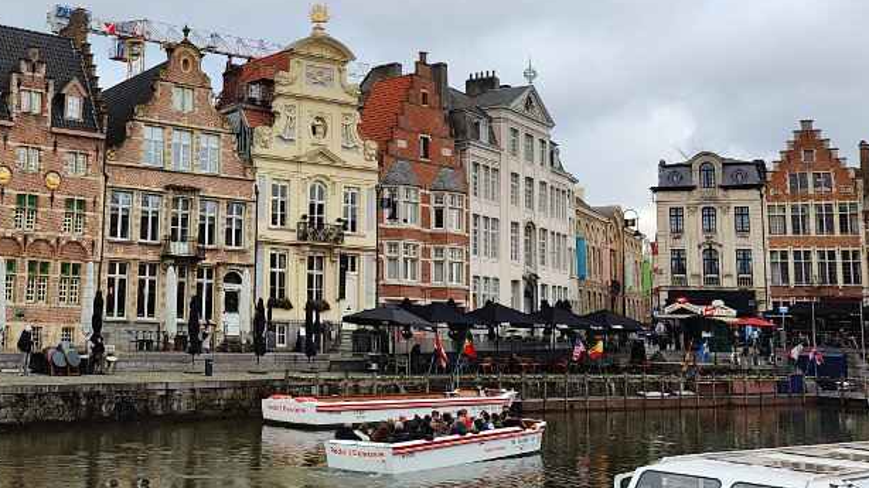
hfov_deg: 41.1
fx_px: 1129
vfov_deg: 24.2
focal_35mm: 49
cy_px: 132
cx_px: 239
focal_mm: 6.06
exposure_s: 1/1785
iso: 50
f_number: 1.8
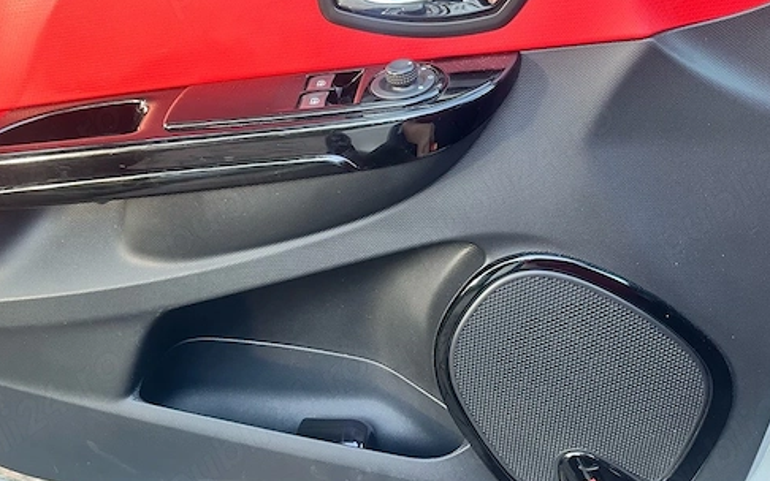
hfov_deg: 56.5
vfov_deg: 37.1
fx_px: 714
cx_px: 328
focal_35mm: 34
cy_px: 188
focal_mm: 5.1
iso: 125
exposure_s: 1/77
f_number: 1.6
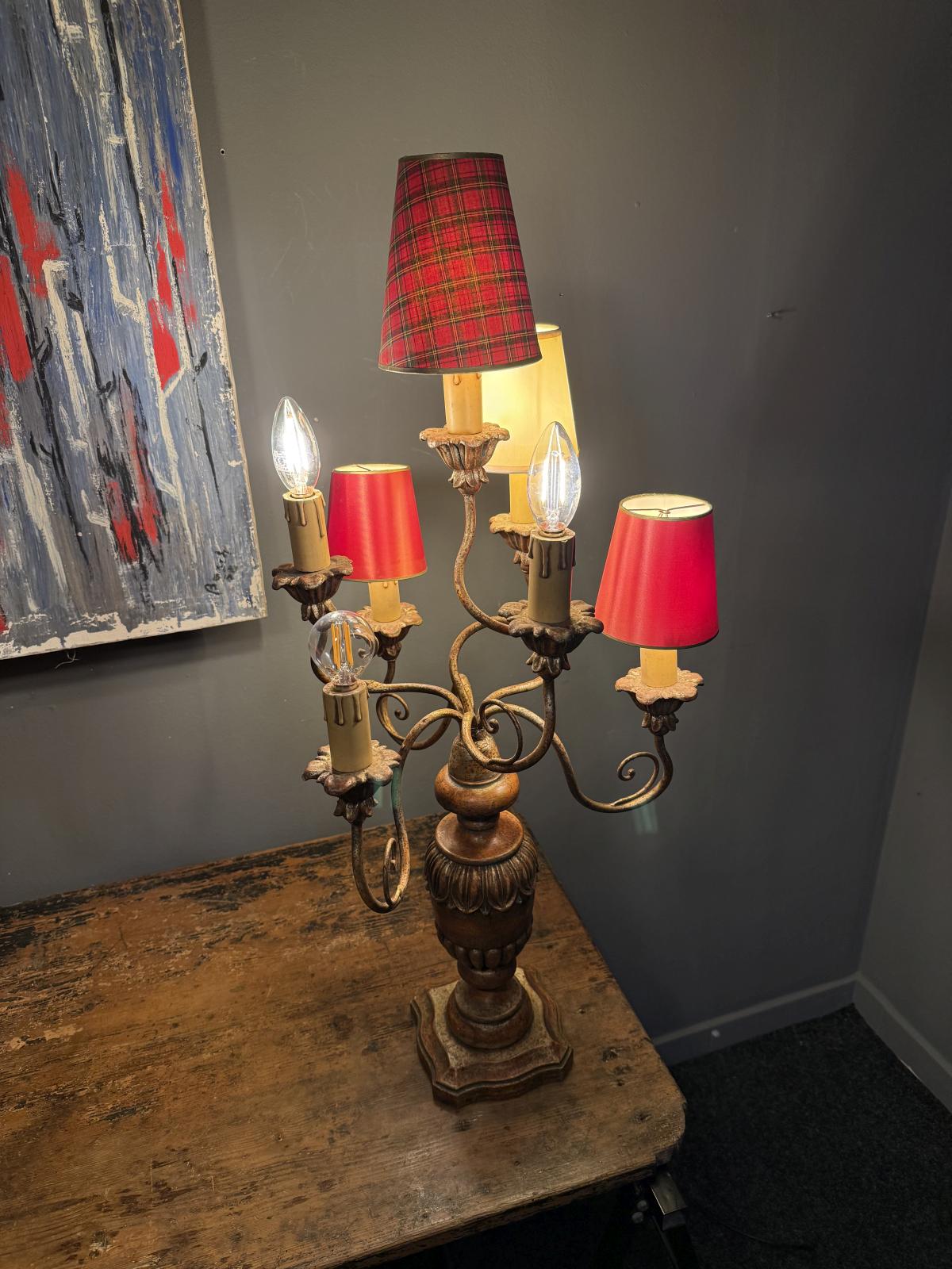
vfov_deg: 71.6
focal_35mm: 24
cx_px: 476
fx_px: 880
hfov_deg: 56.8
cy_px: 634
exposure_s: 1/100
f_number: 1.78
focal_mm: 6.76
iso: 200
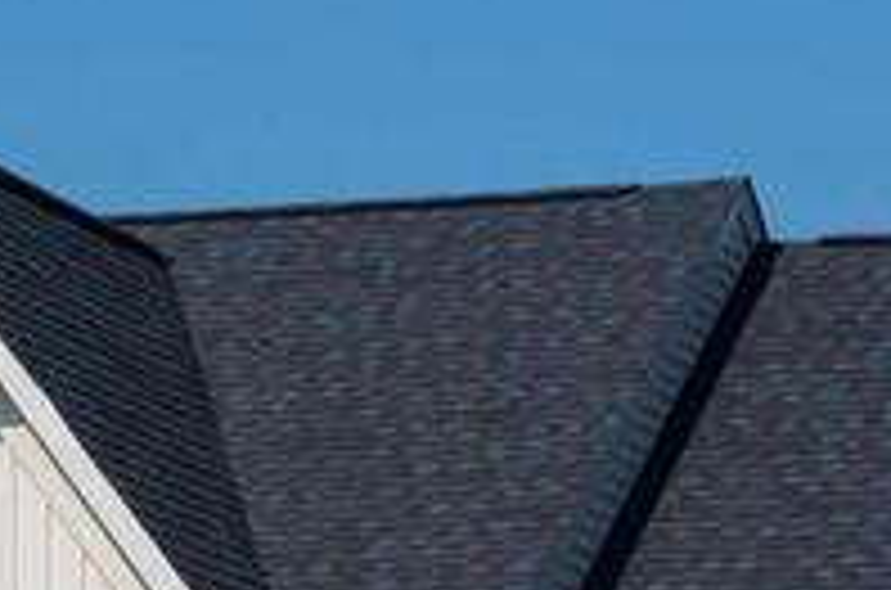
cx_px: 252
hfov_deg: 8.0
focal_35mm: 259
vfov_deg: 5.2
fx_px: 6395
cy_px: 853
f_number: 14
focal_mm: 50
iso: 640
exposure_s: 1/800
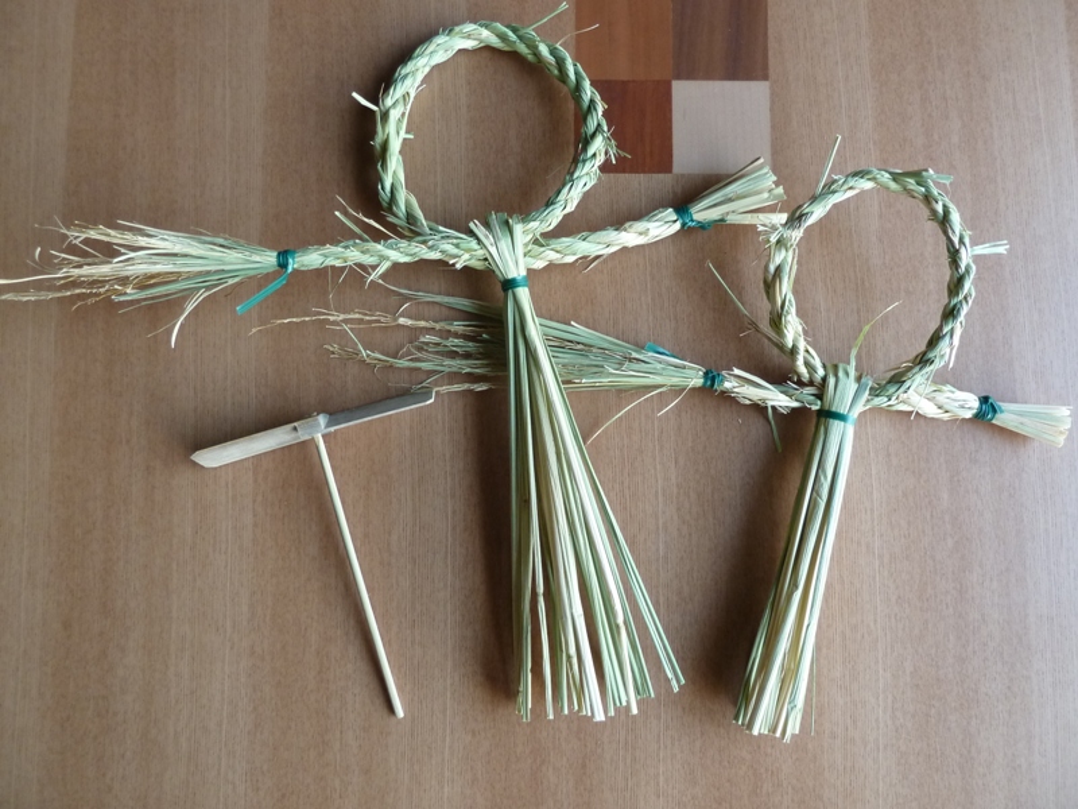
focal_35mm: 25
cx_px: 539
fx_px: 779
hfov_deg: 69.4
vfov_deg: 54.9
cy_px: 404
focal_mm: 4.1
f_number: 3.3
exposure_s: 1/30
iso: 200
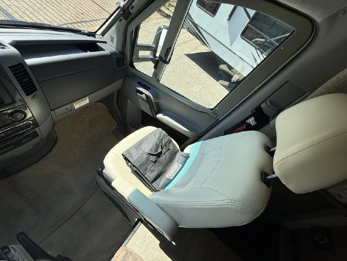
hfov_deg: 102.1
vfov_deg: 85.7
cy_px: 130
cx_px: 174
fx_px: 140
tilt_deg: -46.1
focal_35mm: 14
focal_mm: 2.22
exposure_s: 1/751
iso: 64
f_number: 2.2
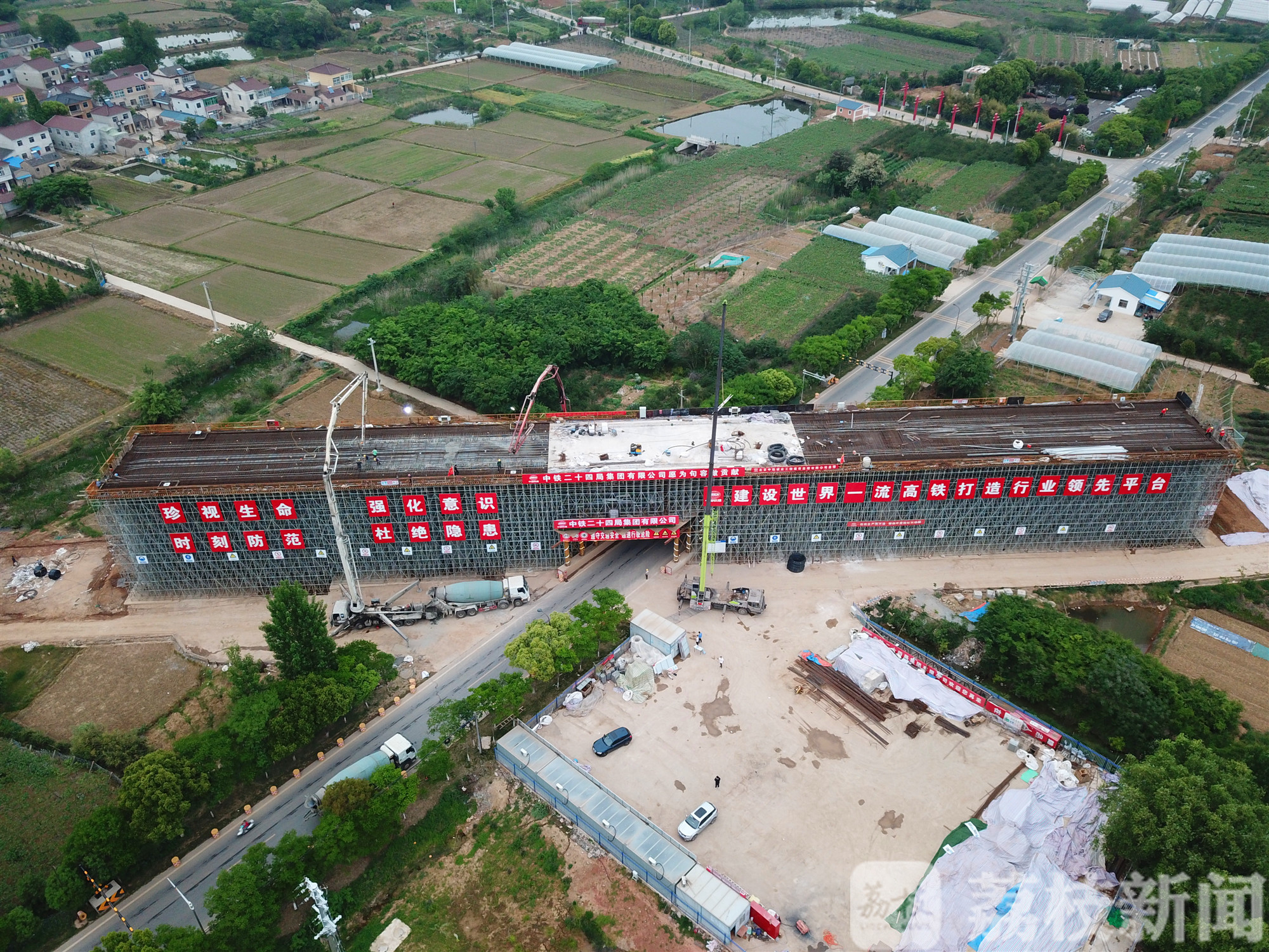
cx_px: 634
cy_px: 476
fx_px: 953
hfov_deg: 67.3
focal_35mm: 26
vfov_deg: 53.1
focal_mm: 4.73
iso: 165
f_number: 2.2
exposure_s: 1/50
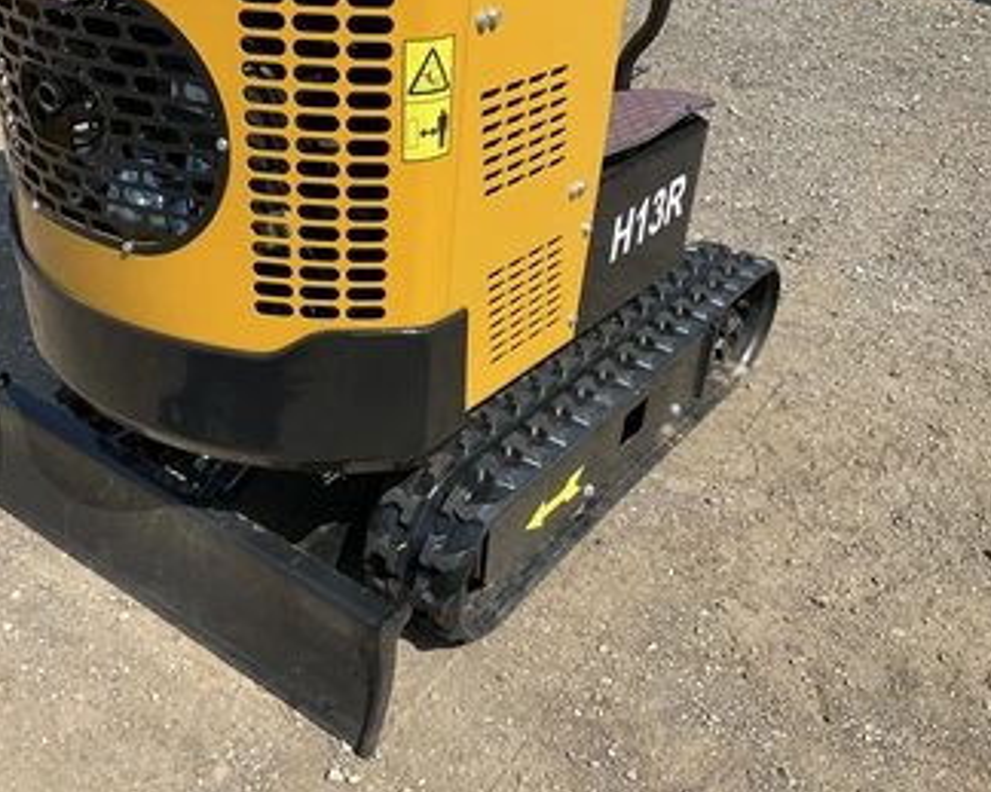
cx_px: 407
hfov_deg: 51.3
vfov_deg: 42.2
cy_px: 425
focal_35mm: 35
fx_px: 1026
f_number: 1.8
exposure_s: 1/1377
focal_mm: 3
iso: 25
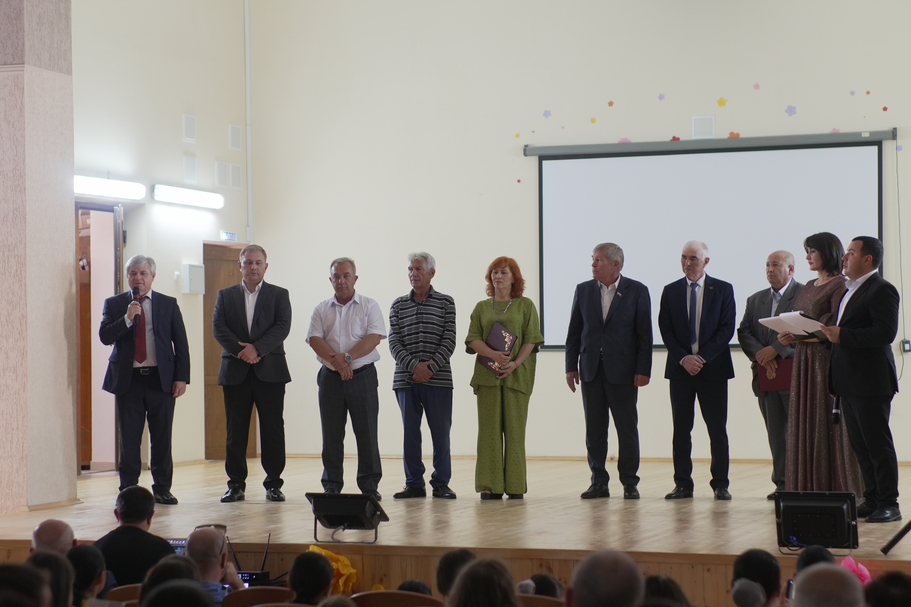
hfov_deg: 24.2
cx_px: 456
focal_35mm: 84
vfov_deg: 16.3
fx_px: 2126
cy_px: 304
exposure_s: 1/100
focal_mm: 56
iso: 800
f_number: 2.2
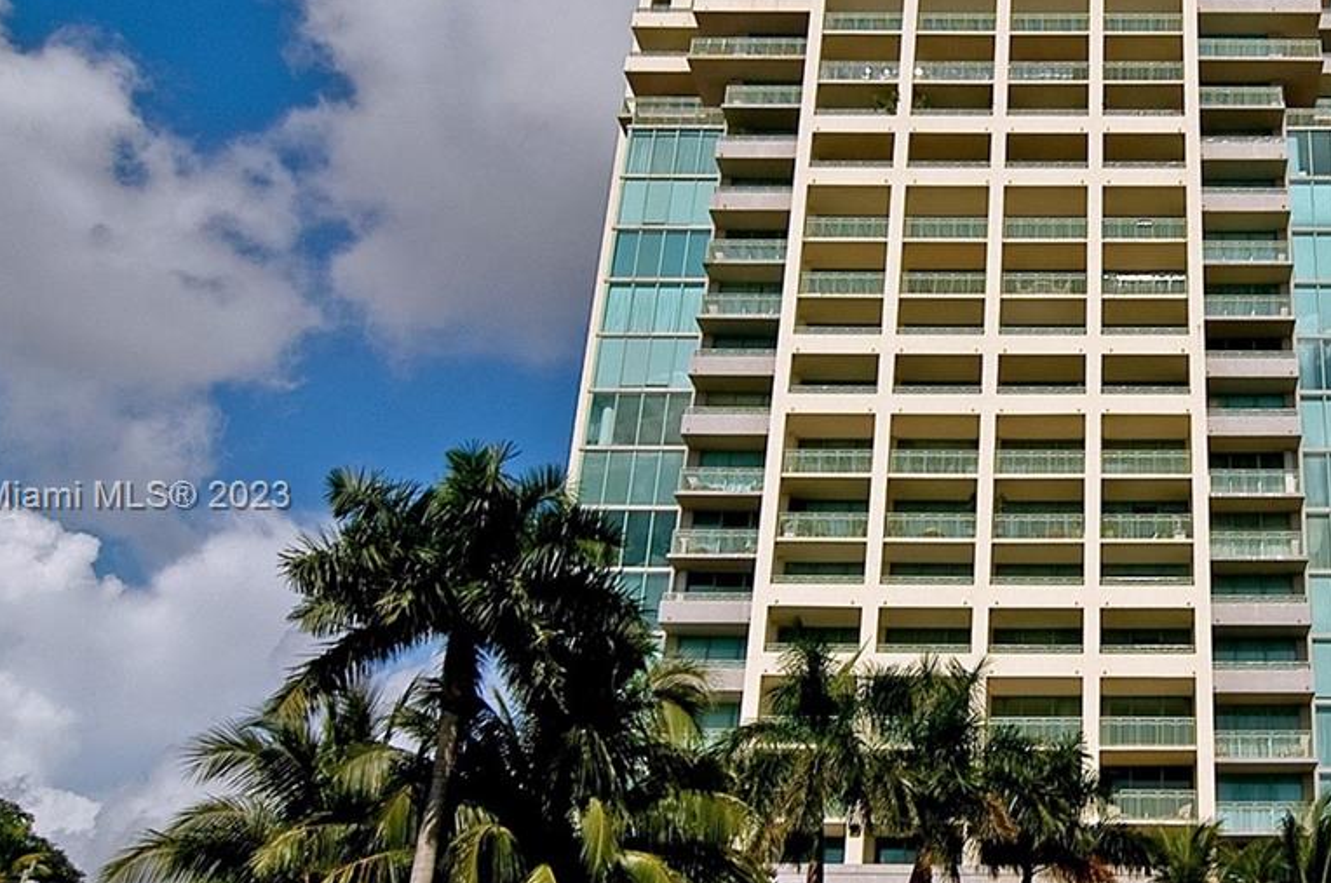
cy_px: 499
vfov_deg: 30.4
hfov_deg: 41.9
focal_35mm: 44
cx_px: 1127
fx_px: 1624
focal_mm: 14
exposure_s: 1/1250
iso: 200
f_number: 8
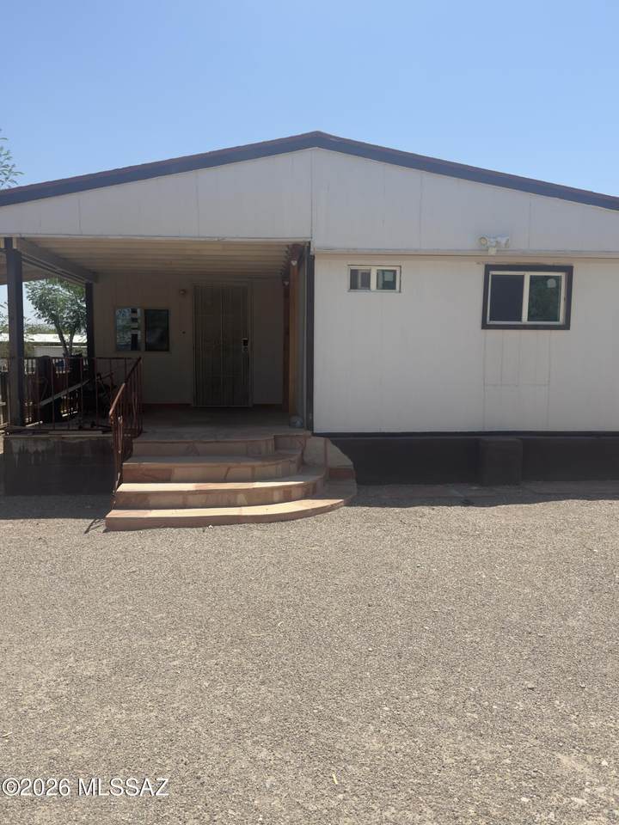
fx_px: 644
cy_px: 412
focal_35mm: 27
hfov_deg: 51.4
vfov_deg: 65.3
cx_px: 310
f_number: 1.78
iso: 80
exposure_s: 1/5882
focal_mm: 6.76
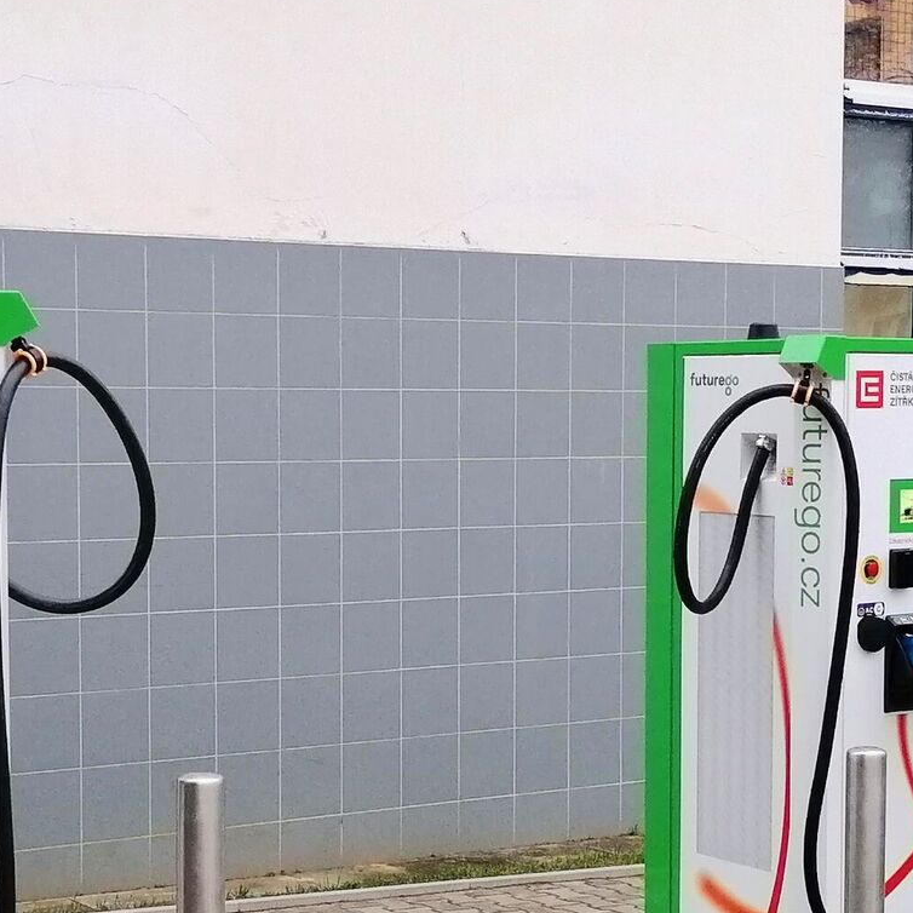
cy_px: 584
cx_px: 440
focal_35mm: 81
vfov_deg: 21.3
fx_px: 2417
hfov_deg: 21.4
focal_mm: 5.3
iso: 160
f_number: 1.8
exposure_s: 1/120
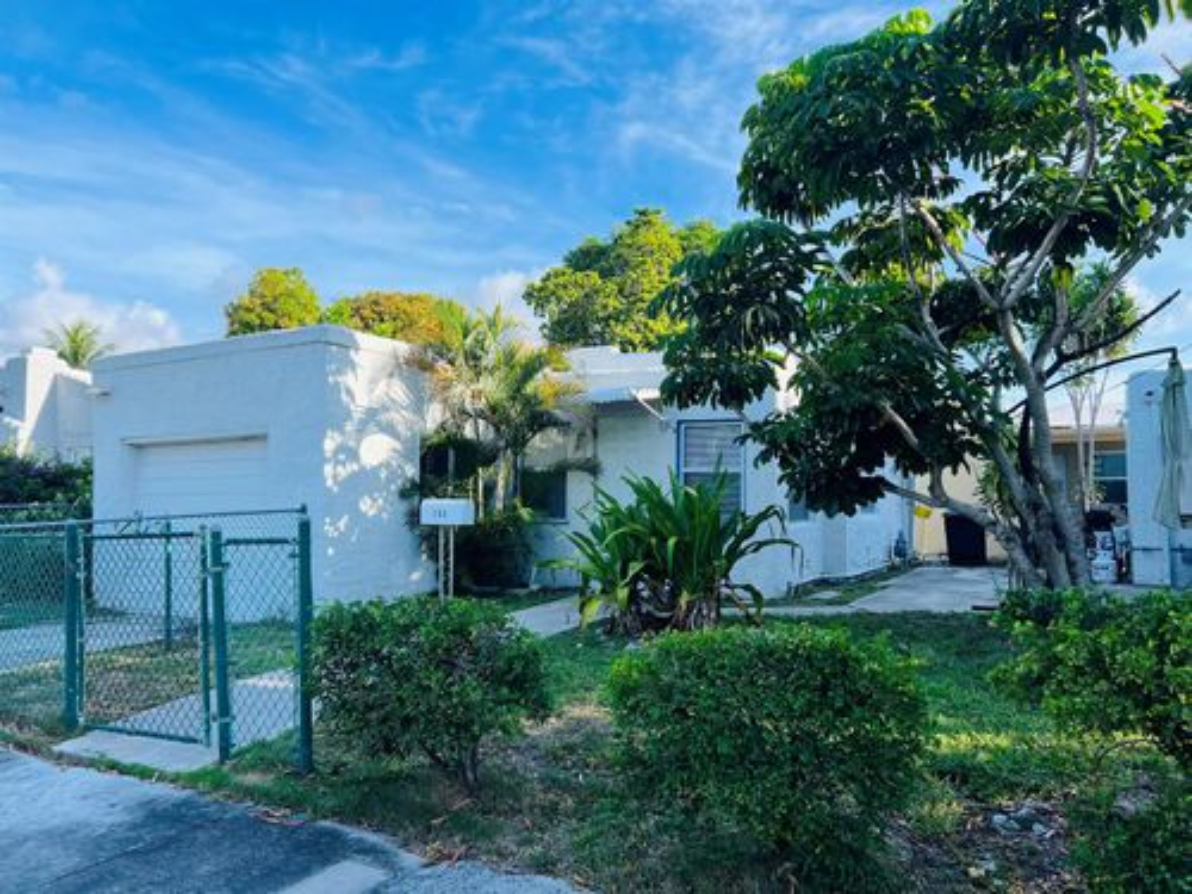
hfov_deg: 67.3
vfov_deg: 53.1
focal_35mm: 26
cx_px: 596
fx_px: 895
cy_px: 447
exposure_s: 1/1779
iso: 50
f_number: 1.5
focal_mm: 5.7
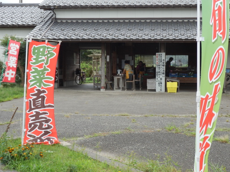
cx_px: 123
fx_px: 366
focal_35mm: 55
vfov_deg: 26.6
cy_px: 81
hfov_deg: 34.9
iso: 80
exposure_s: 1/250
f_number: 3.8
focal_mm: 8
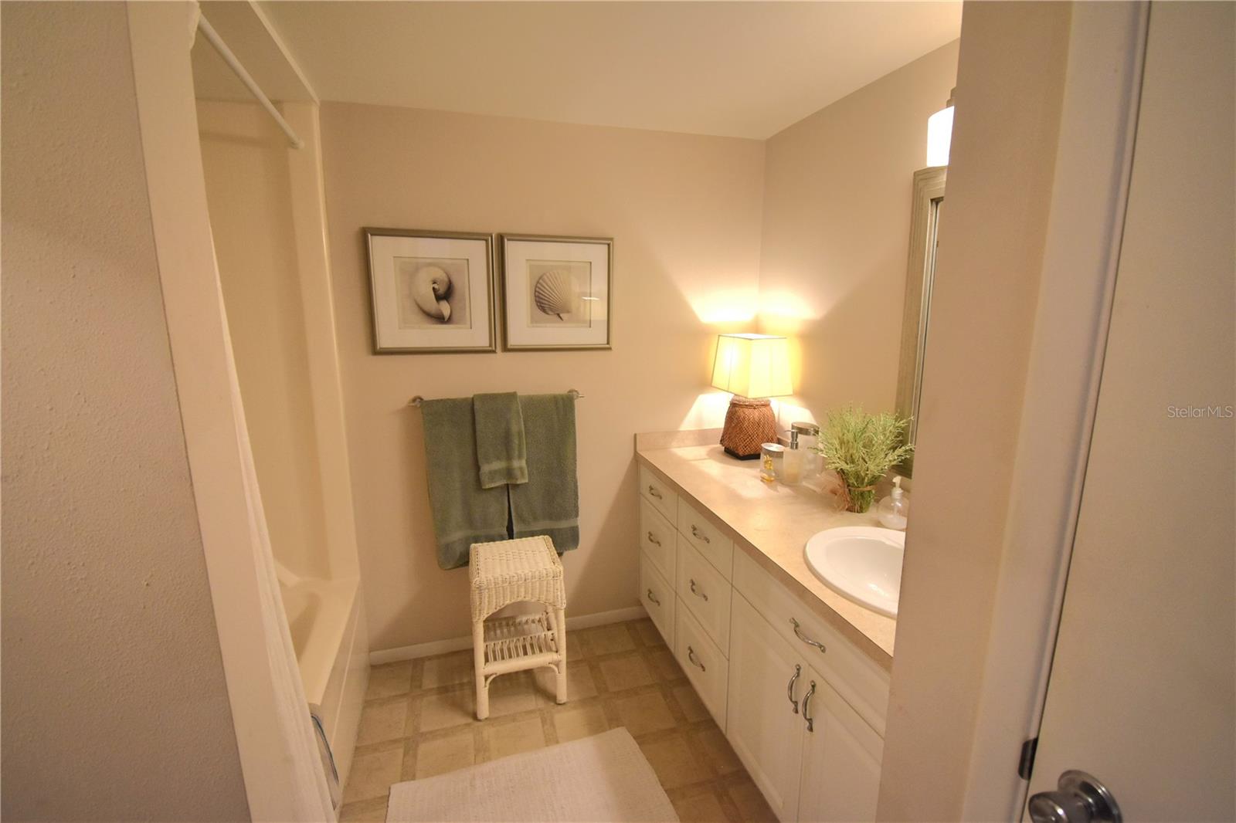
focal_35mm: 15
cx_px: 618
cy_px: 412
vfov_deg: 77.3
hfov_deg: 100.4
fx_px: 515
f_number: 4.5
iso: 800
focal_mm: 10
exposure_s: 1/60.2
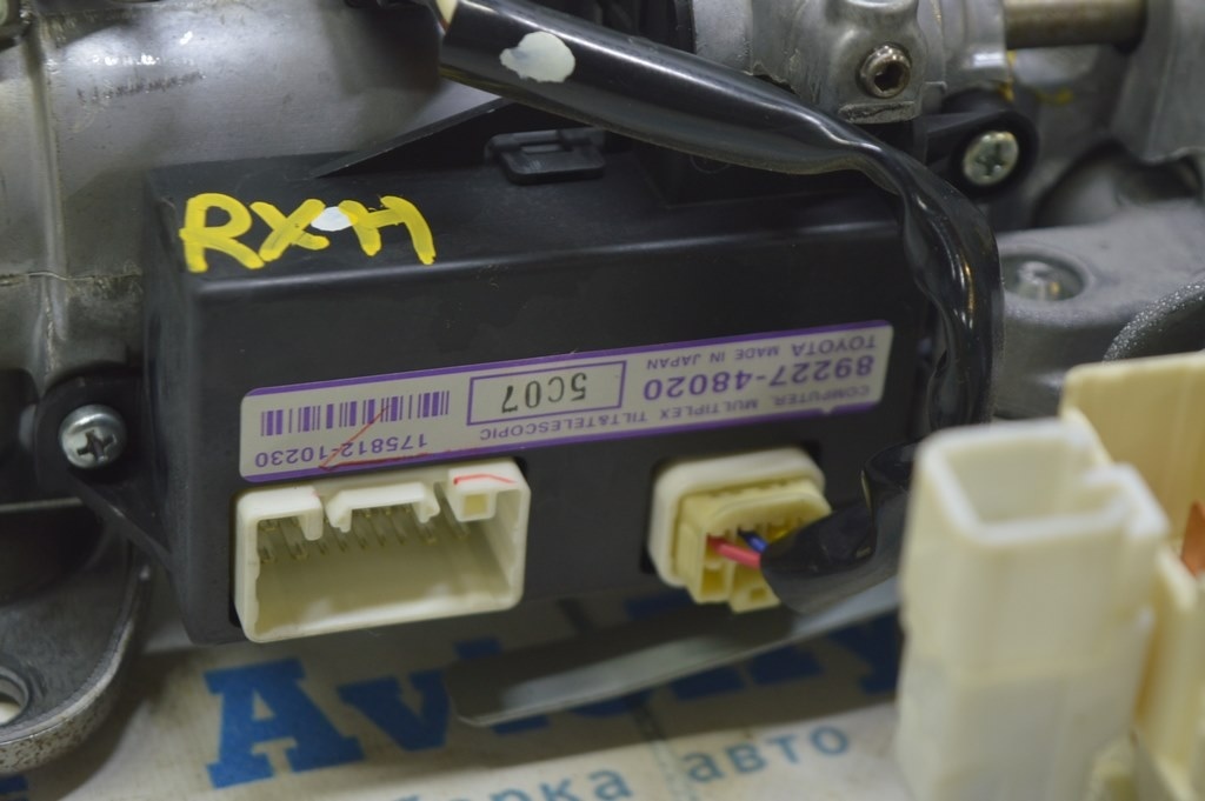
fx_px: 2759
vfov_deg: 16.5
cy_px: 400
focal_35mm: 82
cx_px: 602
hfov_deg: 24.6
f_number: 5.6
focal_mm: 55
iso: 400
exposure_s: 1/20
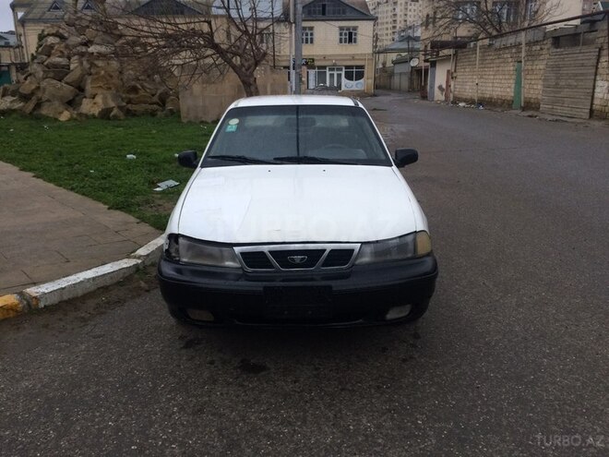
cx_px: 304
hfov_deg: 61.7
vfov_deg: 48.2
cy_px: 228
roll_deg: -0.2
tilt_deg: -15.3
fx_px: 510
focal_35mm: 29
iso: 50
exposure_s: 1/33
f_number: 2.2
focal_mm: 4.15
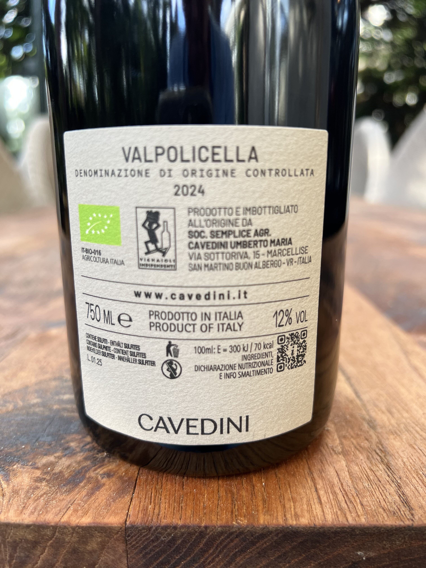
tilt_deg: -12.8
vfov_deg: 67.3
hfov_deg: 53.1
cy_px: 284
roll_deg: +1.3
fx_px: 427
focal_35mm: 26
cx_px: 213
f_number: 1.5
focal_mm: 5.7
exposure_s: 1/121
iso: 40
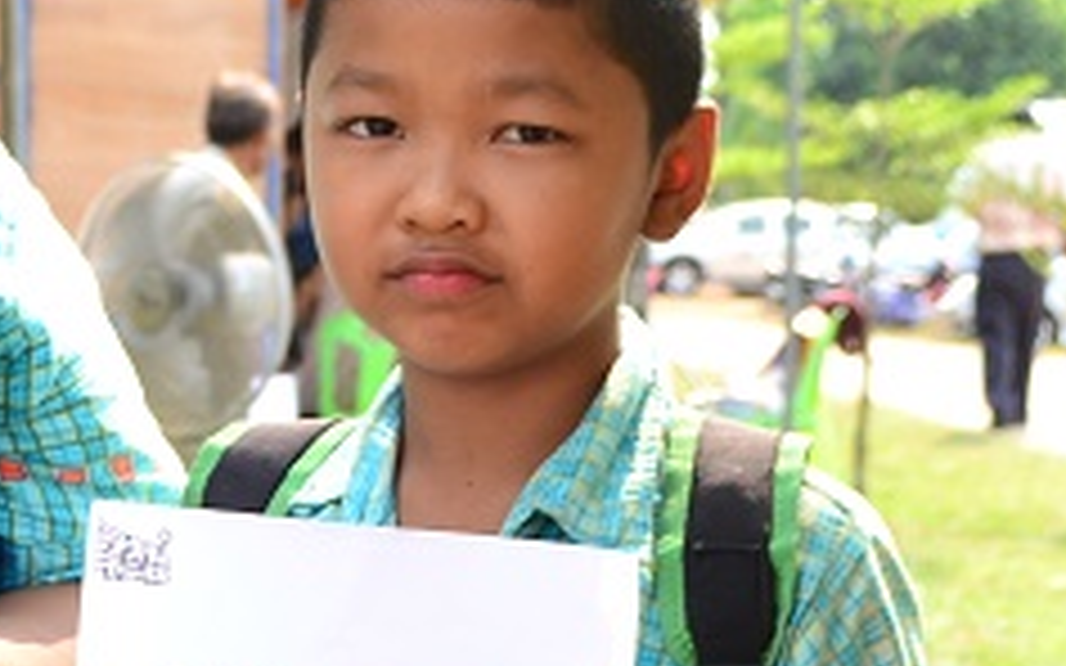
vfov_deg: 10.5
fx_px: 3602
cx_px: 72
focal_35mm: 124
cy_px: 493
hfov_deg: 16.6
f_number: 5
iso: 100
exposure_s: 1/100
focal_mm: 24
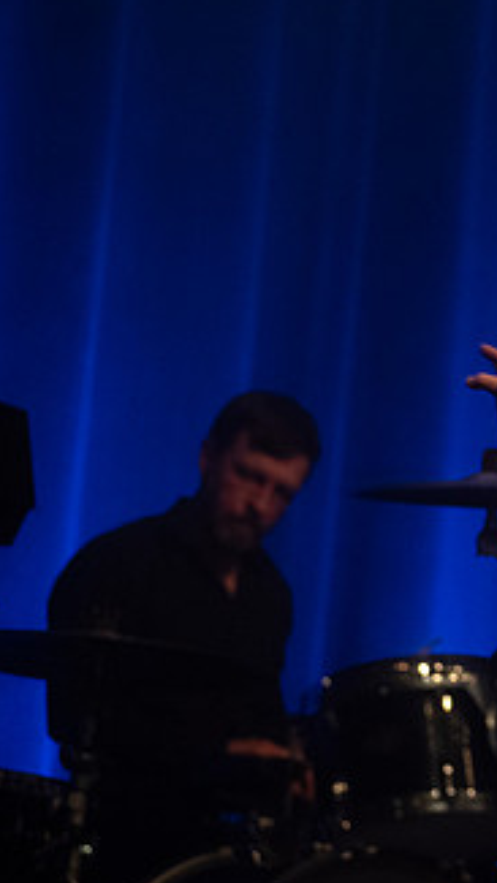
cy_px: 443
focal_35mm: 203
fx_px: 4752
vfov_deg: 10.6
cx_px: 773
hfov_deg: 5.9
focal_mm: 100
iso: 2500
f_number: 3.2
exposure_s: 1/200
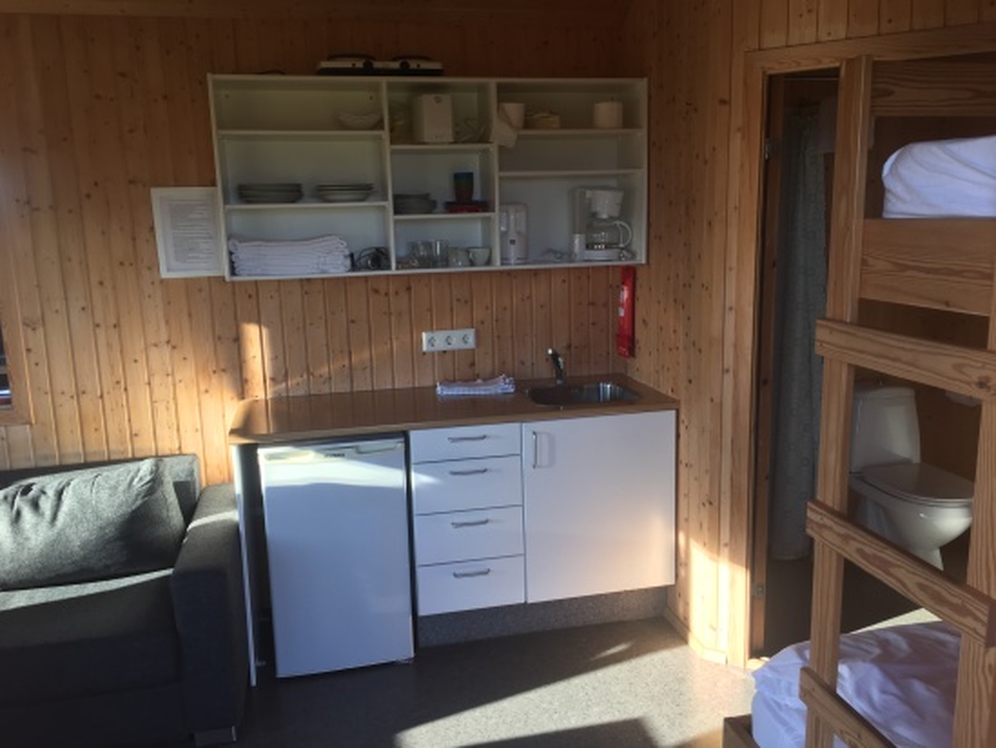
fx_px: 835
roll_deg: +0.8
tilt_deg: -9.8
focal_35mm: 29
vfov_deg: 48.2
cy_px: 374
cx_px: 498
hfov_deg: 61.6
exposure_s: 1/100
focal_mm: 4.15
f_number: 2.2
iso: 25
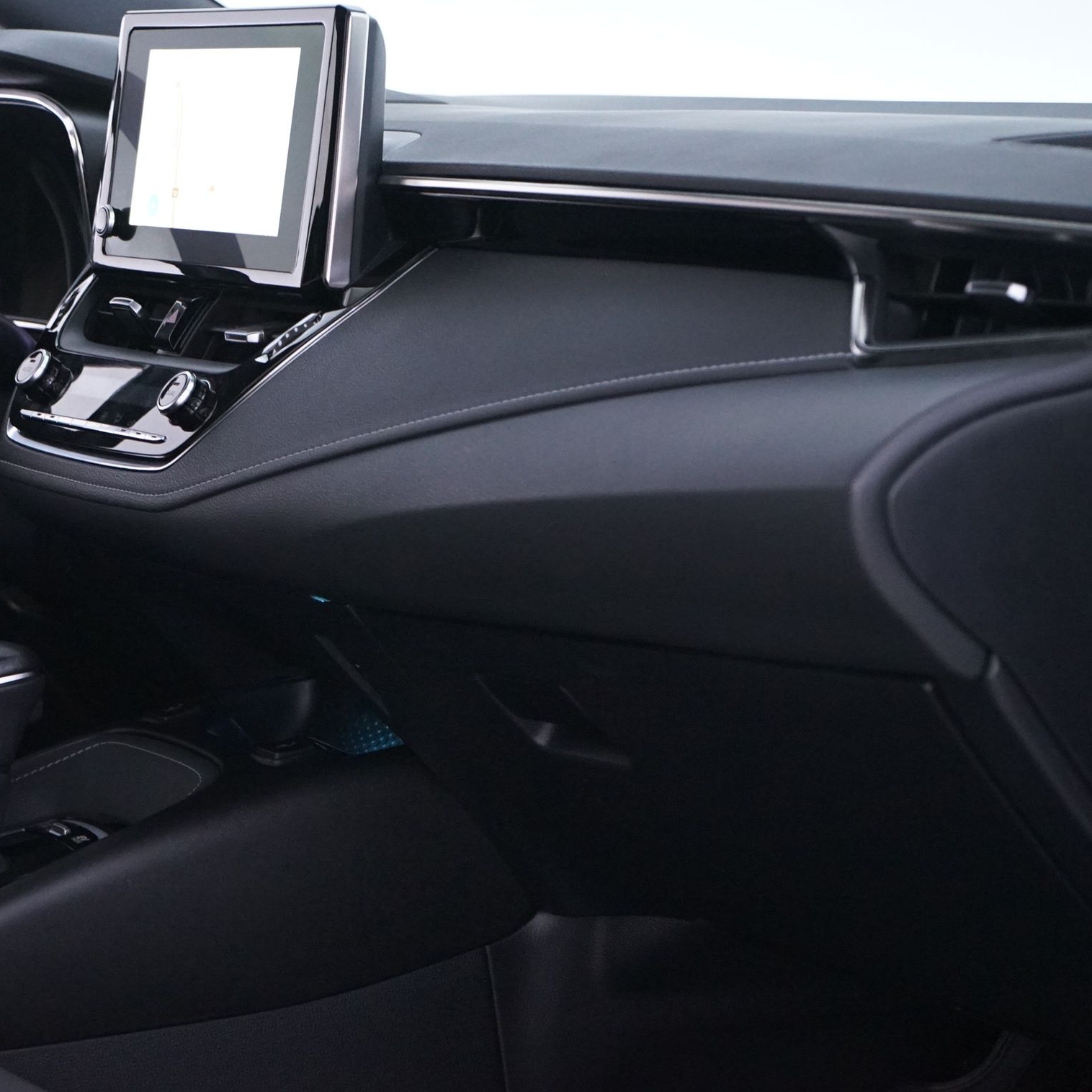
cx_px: 230
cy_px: 495
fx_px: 3498
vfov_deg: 17.7
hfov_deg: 17.6
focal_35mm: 98
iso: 4000
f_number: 6.3
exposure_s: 1/15
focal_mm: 70
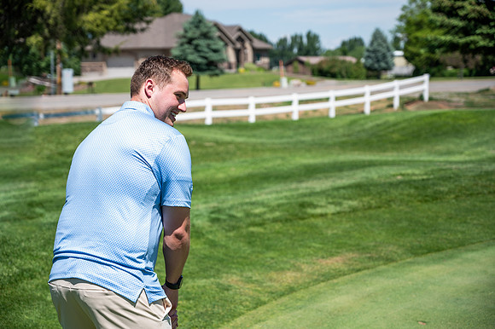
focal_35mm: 70
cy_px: 164
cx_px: 248
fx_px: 962
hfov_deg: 28.9
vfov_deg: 19.4
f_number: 4
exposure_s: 1/800
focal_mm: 70
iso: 125
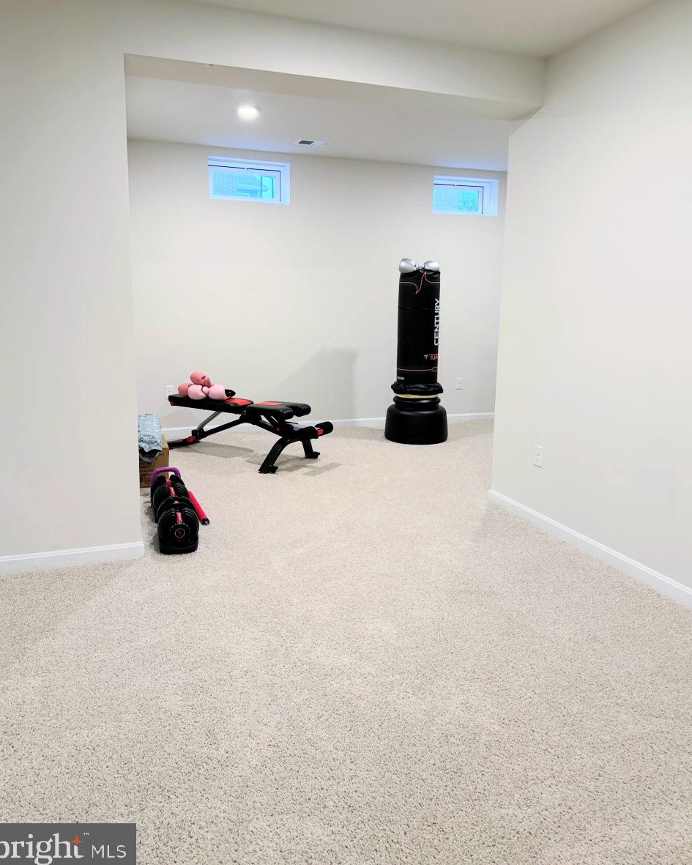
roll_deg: -0.8
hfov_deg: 54.9
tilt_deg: -7.9
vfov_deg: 65.9
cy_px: 394
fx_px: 666
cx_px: 340
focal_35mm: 26
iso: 200
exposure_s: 1/60
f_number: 1.78
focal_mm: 6.76
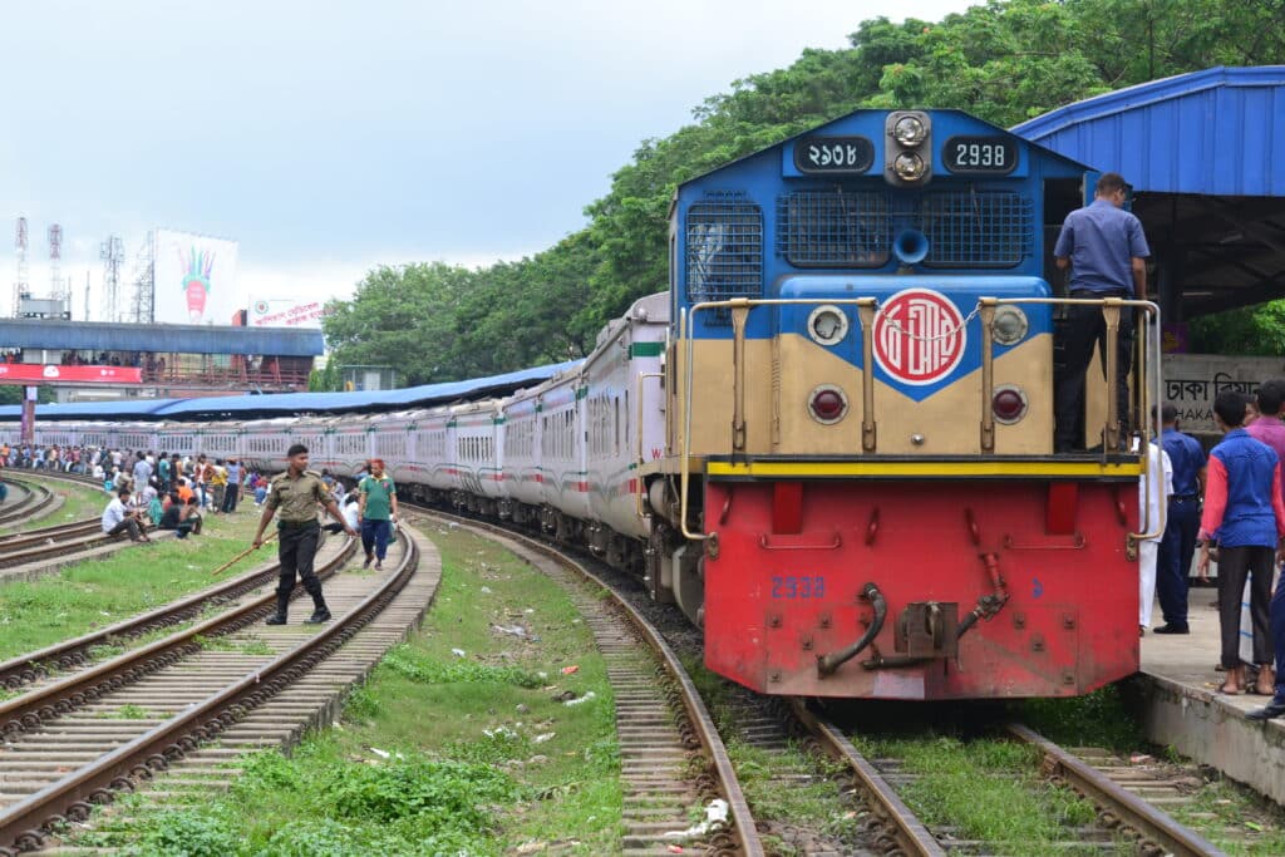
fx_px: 3641
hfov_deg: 20.0
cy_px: 428
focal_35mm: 102
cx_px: 642
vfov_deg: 13.4
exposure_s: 1/125
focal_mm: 68
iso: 400
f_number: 9
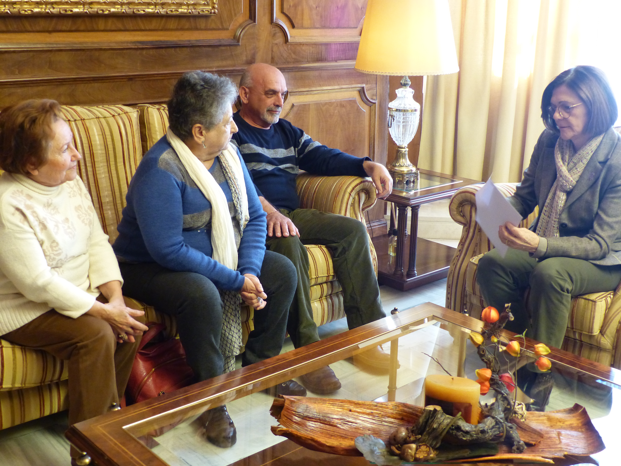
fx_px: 789
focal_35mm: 44
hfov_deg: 42.9
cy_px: 233
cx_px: 310
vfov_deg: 32.9
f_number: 2.8
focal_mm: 7.8
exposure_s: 1/15
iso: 400
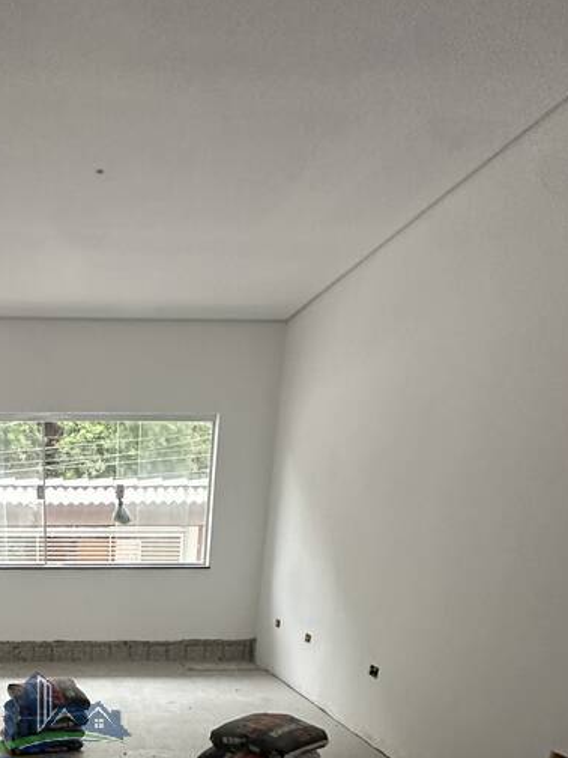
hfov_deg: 43.1
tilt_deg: -19.2
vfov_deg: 49.2
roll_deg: -0.6
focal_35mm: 30
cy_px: 755
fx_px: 656
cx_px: 65
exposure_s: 1/60
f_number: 2.2
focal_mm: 2.22
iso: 500
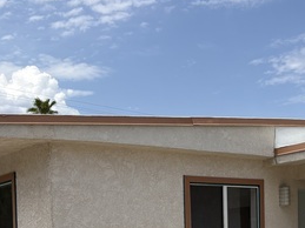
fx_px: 590
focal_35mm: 67
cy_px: 266
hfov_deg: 28.8
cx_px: 203
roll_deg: +1.7
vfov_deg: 20.6
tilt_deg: -2.2
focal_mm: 5.96
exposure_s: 1/5348
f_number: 1.6
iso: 50
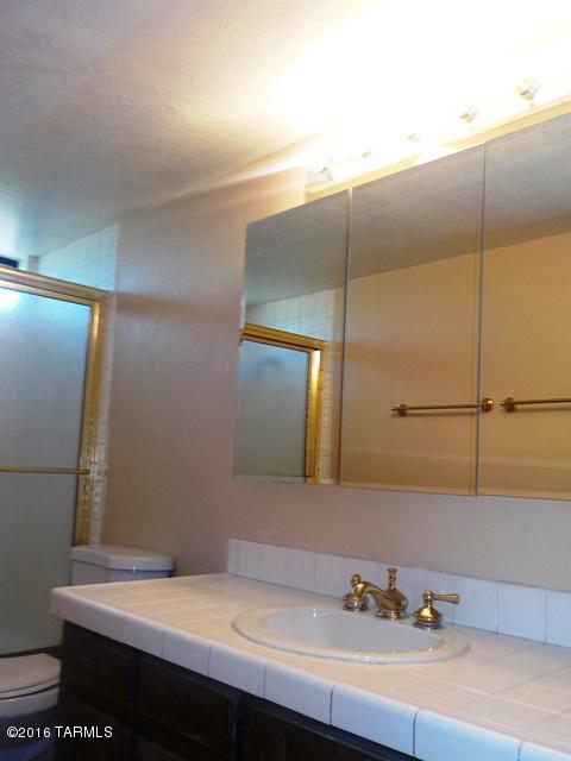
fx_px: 660
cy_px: 380
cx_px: 286
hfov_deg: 46.8
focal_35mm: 30
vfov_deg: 60.0
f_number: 3.3
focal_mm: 4.1
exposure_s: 1/30
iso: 125
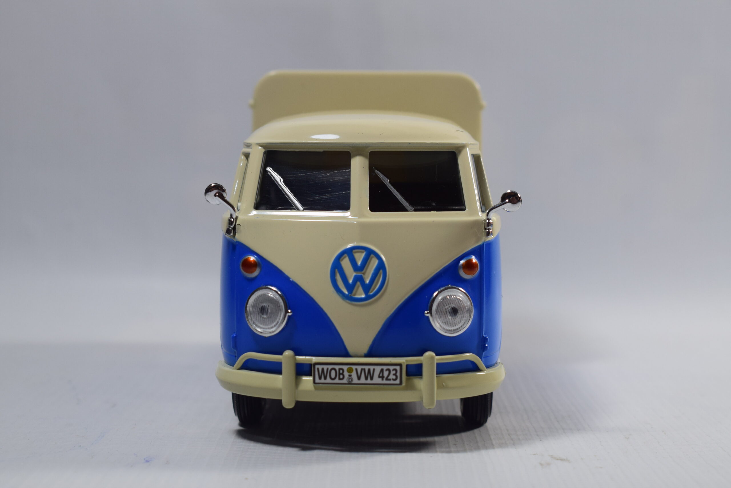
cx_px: 366
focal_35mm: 69
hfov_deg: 29.2
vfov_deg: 19.7
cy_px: 244
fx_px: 1401
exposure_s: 1/80
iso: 400
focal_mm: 46
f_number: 8
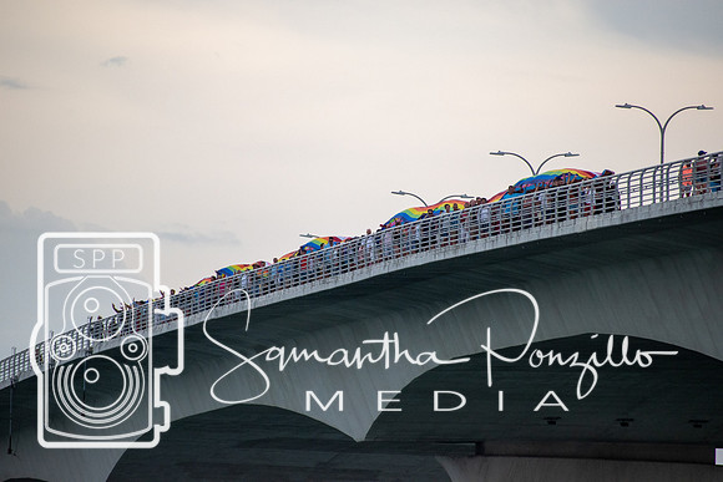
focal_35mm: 450
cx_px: 362
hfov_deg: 4.6
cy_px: 241
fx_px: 9039
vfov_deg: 3.1
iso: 800
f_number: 6.3
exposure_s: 1/1000
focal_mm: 300
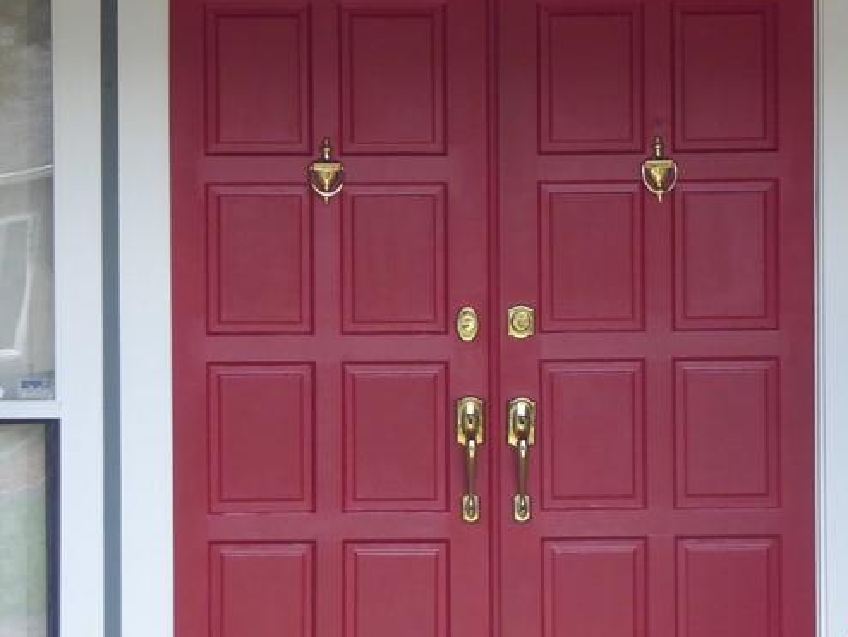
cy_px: 397
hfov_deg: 5.7
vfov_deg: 4.3
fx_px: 8529
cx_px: 426
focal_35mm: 348
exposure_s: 1/80
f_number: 5.4
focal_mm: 27.1
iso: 200
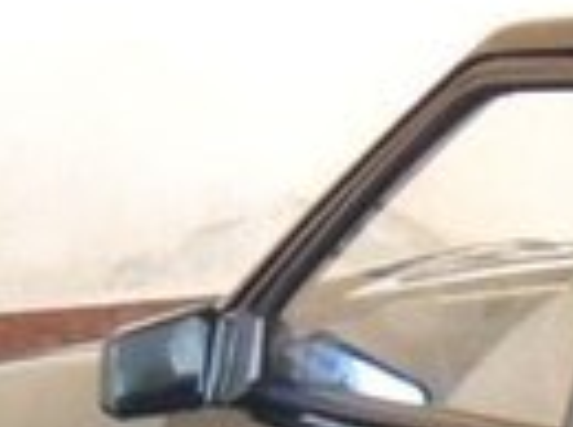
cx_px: 1305
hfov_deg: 10.0
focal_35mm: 178
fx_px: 2941
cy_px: 636
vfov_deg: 8.1
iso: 400
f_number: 3
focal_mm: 6.3
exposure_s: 1/45
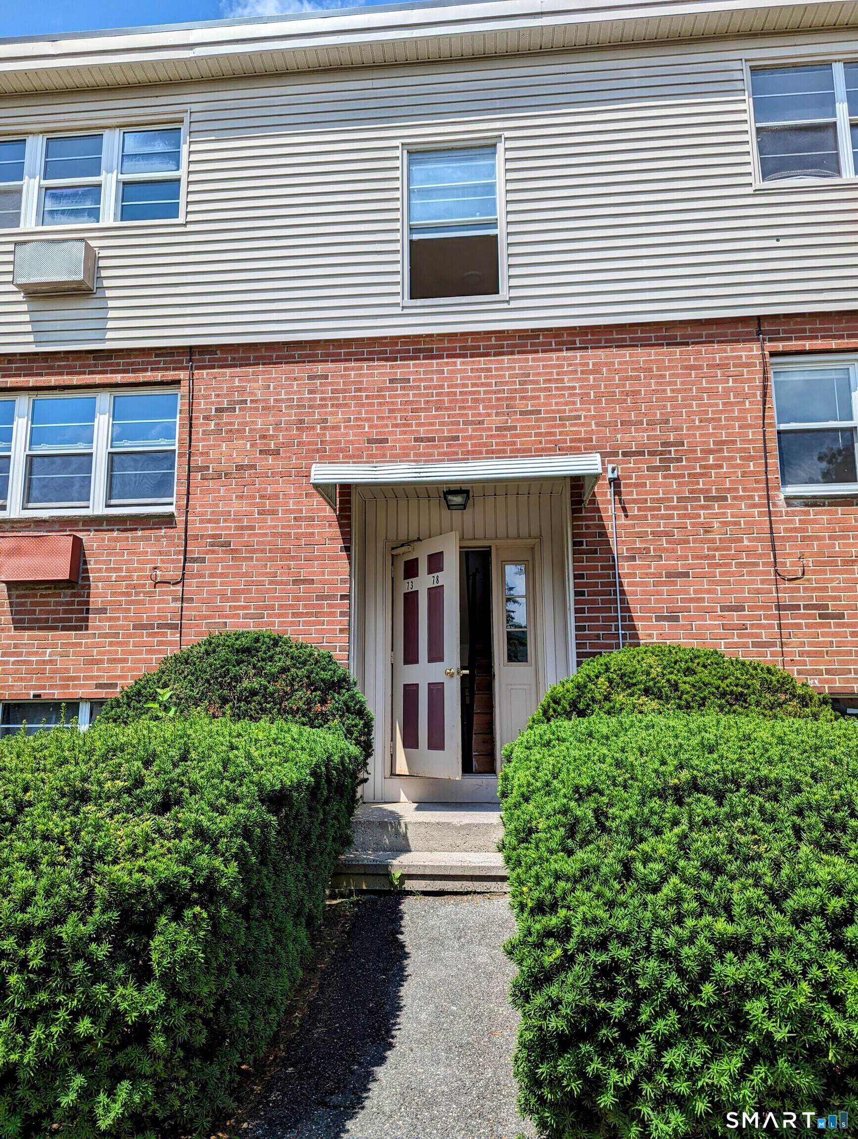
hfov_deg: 56.9
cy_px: 570
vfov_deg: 71.5
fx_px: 791
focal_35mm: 24
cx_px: 429
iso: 39
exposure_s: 1/2513
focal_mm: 6.81
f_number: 1.85
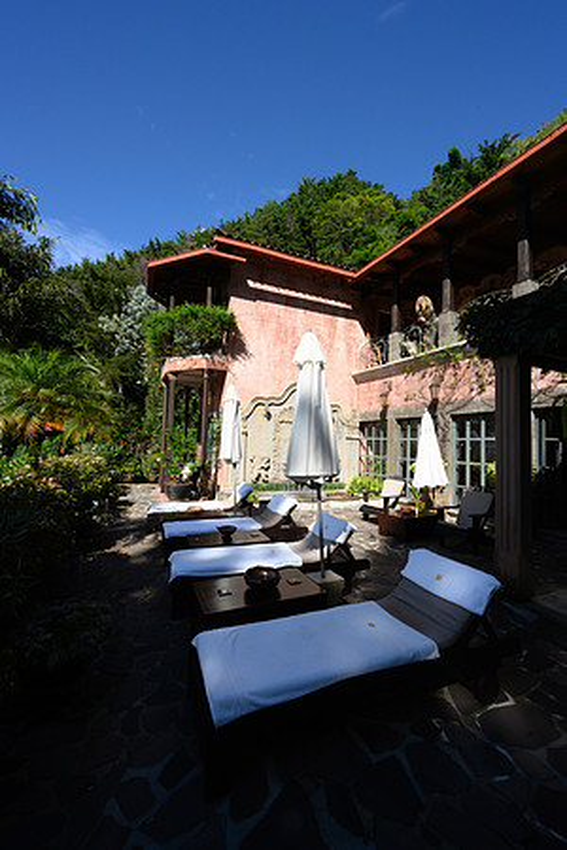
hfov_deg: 81.2
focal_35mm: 14
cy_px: 425
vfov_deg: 104.3
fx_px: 331
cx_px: 284
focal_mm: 14
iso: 800
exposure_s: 1/160
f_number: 22
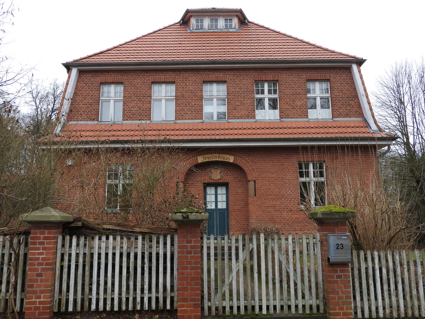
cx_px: 212
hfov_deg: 60.0
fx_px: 368
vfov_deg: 46.8
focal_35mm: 30
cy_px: 160
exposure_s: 1/100
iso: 100
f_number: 3.5
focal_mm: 5.4
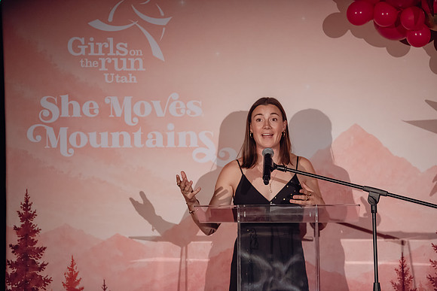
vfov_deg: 9.8
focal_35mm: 140
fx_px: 1700
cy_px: 146
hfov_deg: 14.7
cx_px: 218
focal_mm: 140
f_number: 2.8
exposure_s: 1/800
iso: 3200
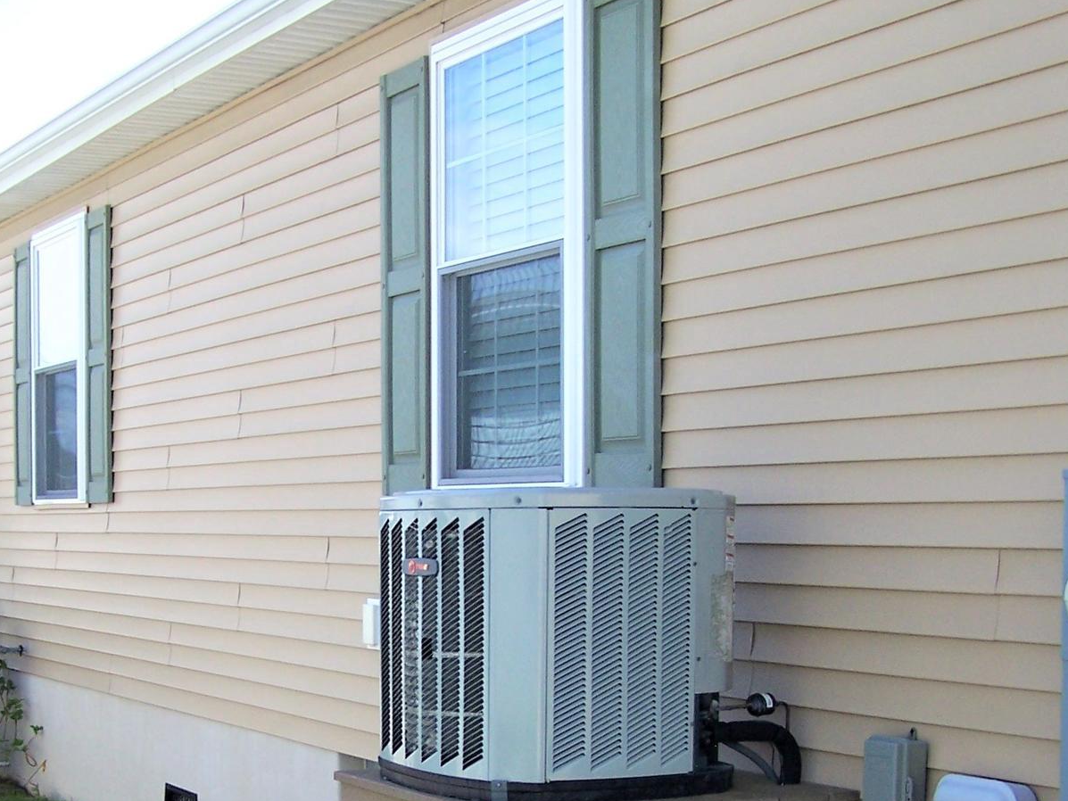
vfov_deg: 22.3
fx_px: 2006
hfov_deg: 29.6
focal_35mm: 65
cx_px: 365
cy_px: 654
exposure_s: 1/500
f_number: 2.8
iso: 80
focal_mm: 6.3
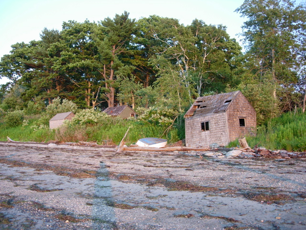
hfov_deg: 49.0
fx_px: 336
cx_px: 153
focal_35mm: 38
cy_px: 115
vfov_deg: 37.7
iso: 64
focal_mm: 7.8
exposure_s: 1/76.1
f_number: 2.8
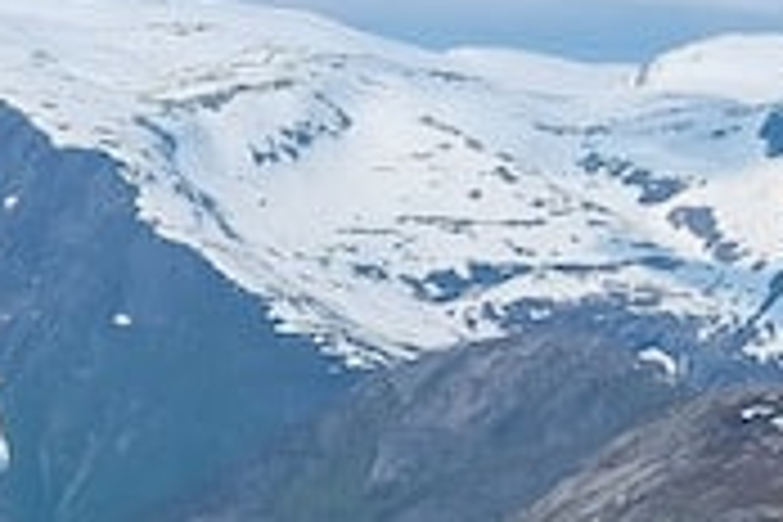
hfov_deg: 6.1
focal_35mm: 318
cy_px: 459
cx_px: -1238
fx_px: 6916
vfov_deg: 4.3
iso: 320
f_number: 5.6
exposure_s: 1/1100
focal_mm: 30.5
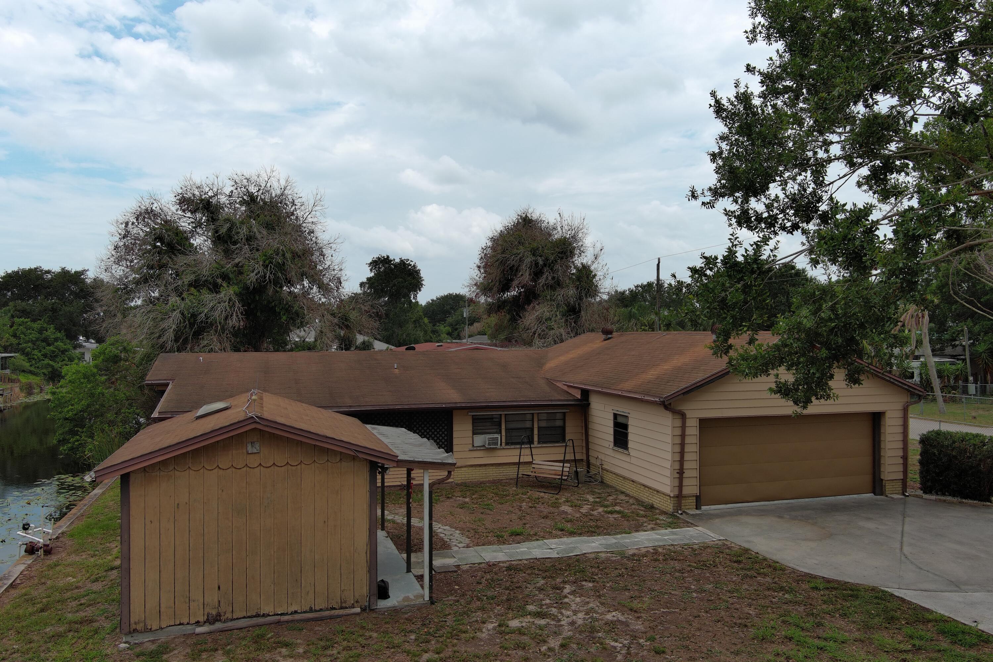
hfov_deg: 63.7
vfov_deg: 45.0
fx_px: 800
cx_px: 496
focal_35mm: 29
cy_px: 331
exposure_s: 1/2079
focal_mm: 10.57
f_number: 2.8
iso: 102
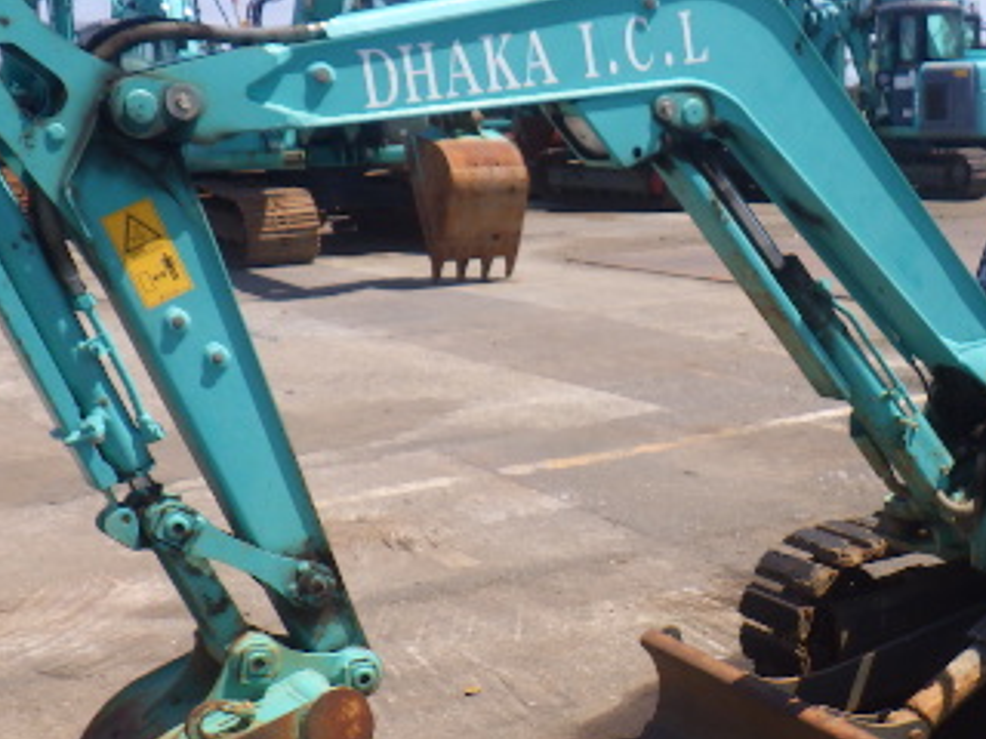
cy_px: 453
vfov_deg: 26.0
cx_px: 783
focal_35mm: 56
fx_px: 1595
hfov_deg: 33.4
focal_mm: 5
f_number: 4.2
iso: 125
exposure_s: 1/800
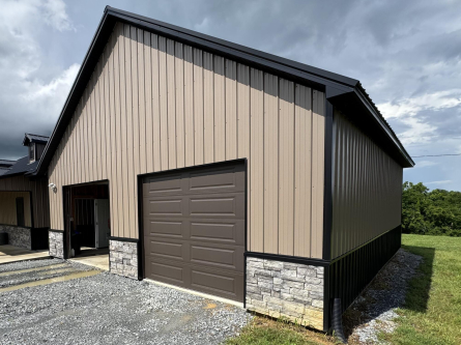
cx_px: 168
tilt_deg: -4.0
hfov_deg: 77.4
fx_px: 279
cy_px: 223
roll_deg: +0.9
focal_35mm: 21
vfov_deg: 62.2
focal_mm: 2.22
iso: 50
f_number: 2.2
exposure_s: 1/2028
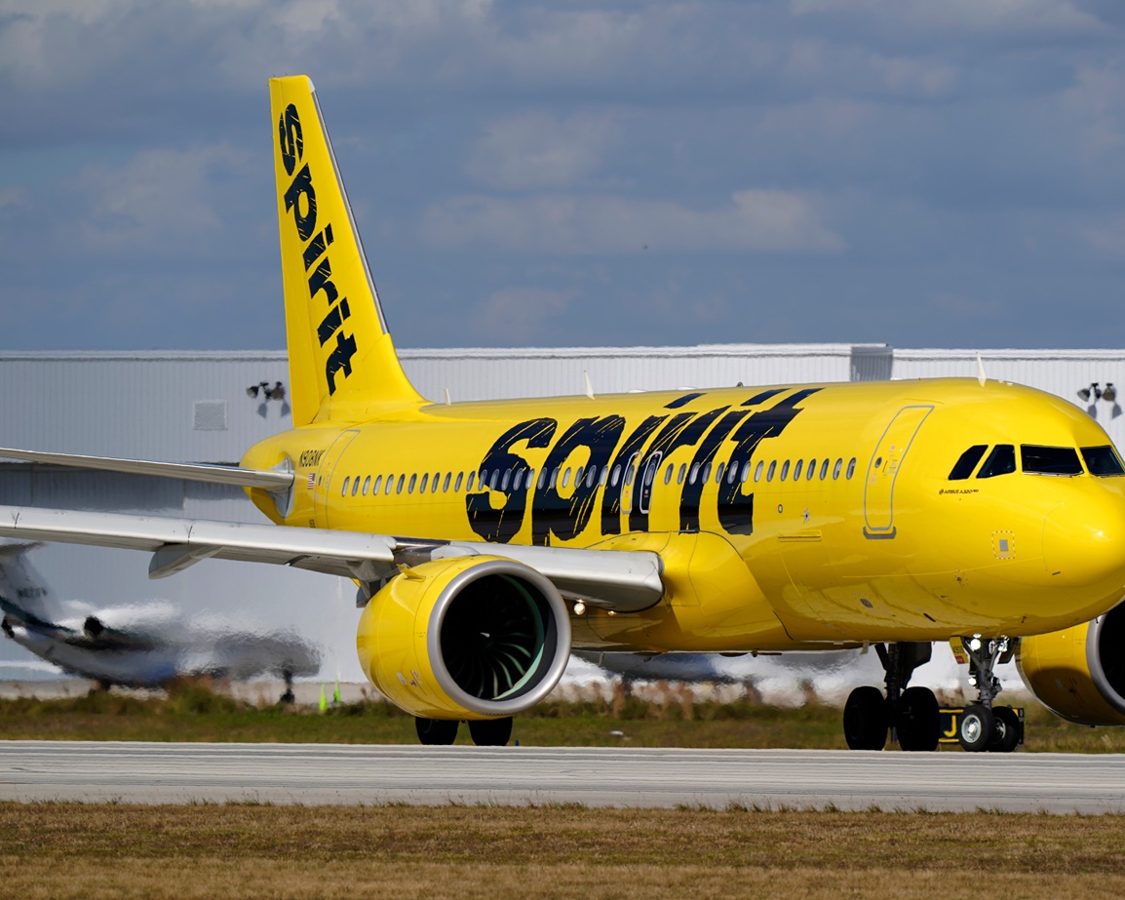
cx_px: 622
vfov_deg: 3.4
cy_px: 450
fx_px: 15048
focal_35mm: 452
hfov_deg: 4.3
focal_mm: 400
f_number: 5
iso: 100
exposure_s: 1/1000
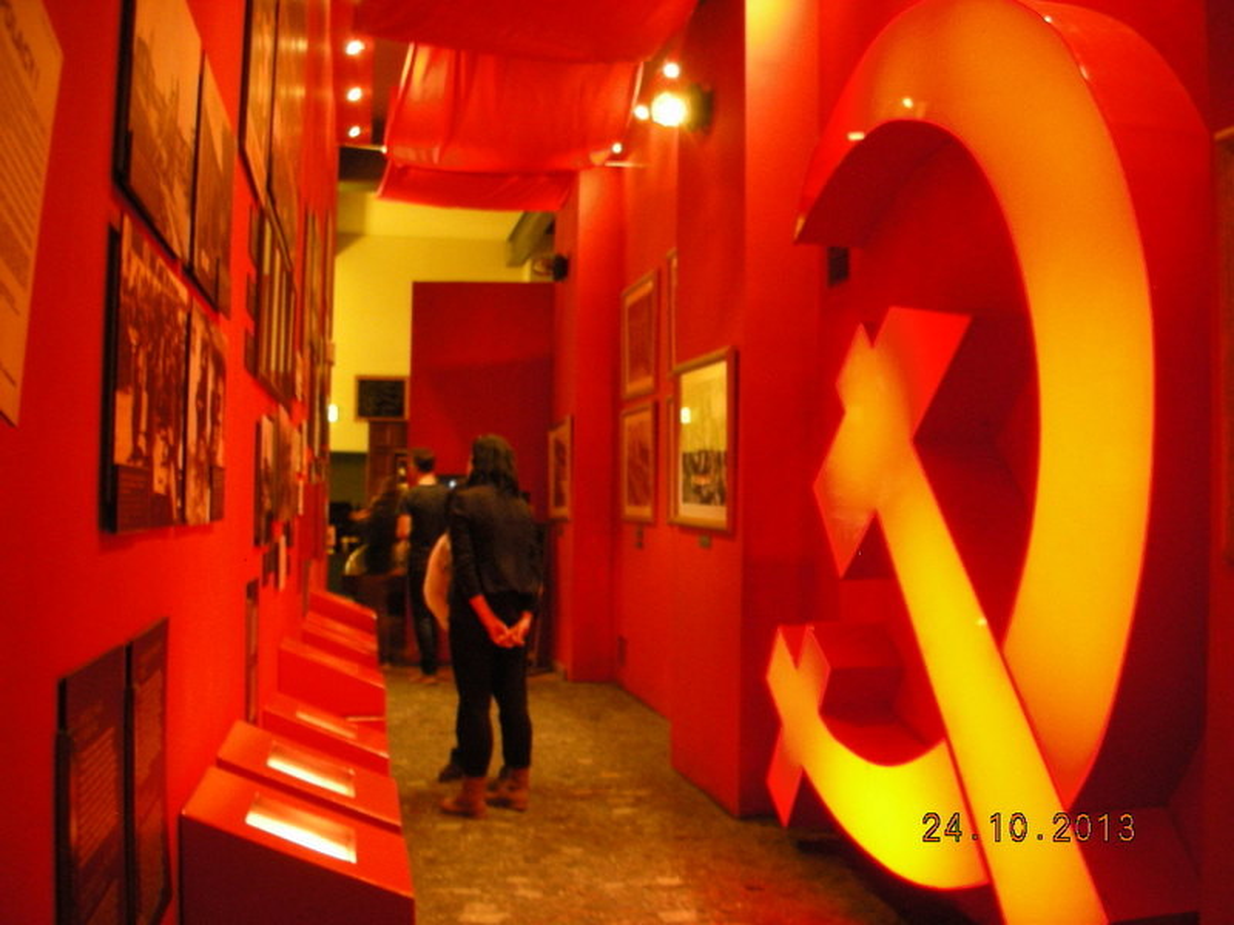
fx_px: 1248
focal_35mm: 35
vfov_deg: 40.7
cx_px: 617
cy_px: 462
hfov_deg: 52.6
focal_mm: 5.8
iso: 193
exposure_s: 1/3.9
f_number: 3
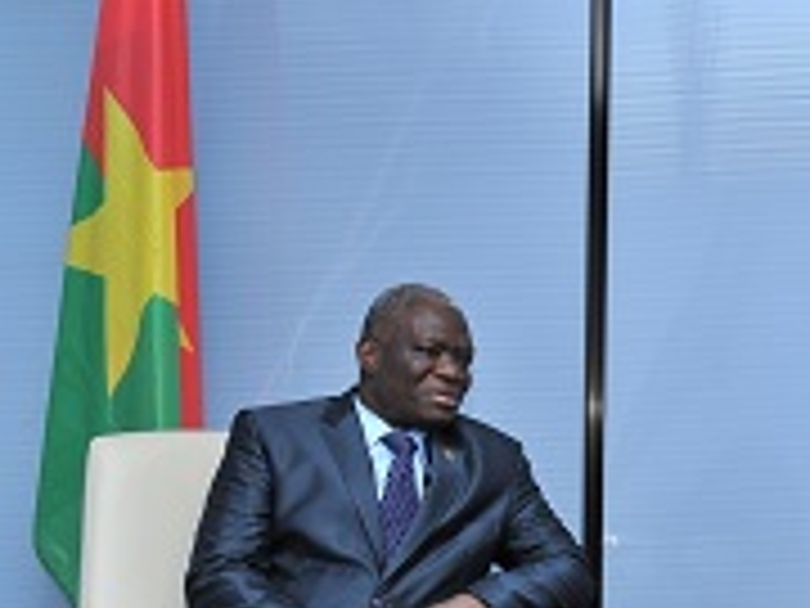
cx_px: 855
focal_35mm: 65
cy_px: 480
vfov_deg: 22.3
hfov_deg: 27.6
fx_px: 1521
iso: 1000
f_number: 5
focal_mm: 29
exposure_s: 1/320
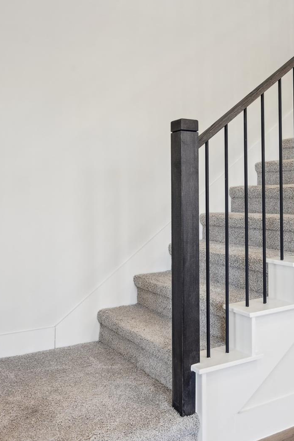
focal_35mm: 37
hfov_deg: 35.7
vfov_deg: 51.8
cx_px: 183
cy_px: 193
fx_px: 453
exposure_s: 1/25
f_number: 8
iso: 400
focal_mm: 19
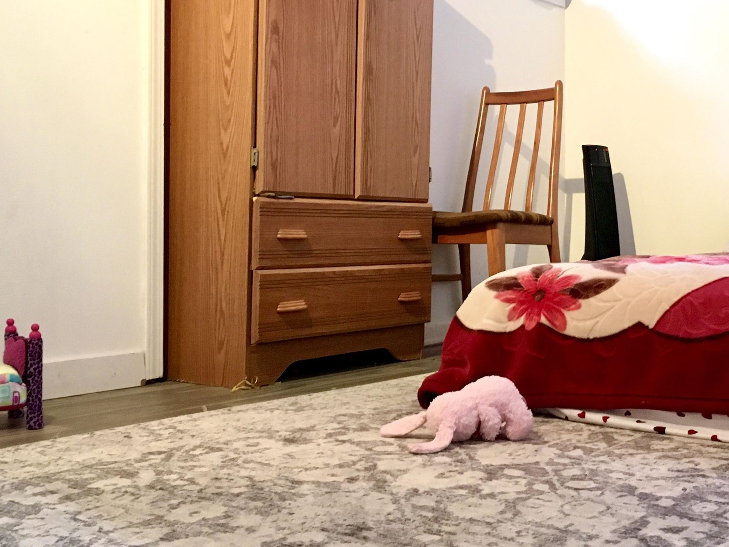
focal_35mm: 49
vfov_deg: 29.6
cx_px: 444
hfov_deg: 38.7
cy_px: 202
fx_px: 1032
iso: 200
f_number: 2.2
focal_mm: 4.15
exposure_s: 1/15
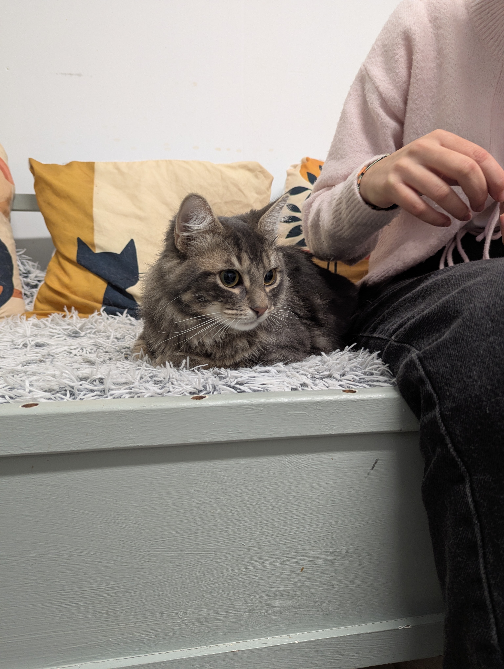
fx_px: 465
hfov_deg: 56.9
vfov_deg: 71.5
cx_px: 252
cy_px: 334
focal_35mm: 24
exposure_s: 1/30.9
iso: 269
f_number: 1.85
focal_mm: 6.81
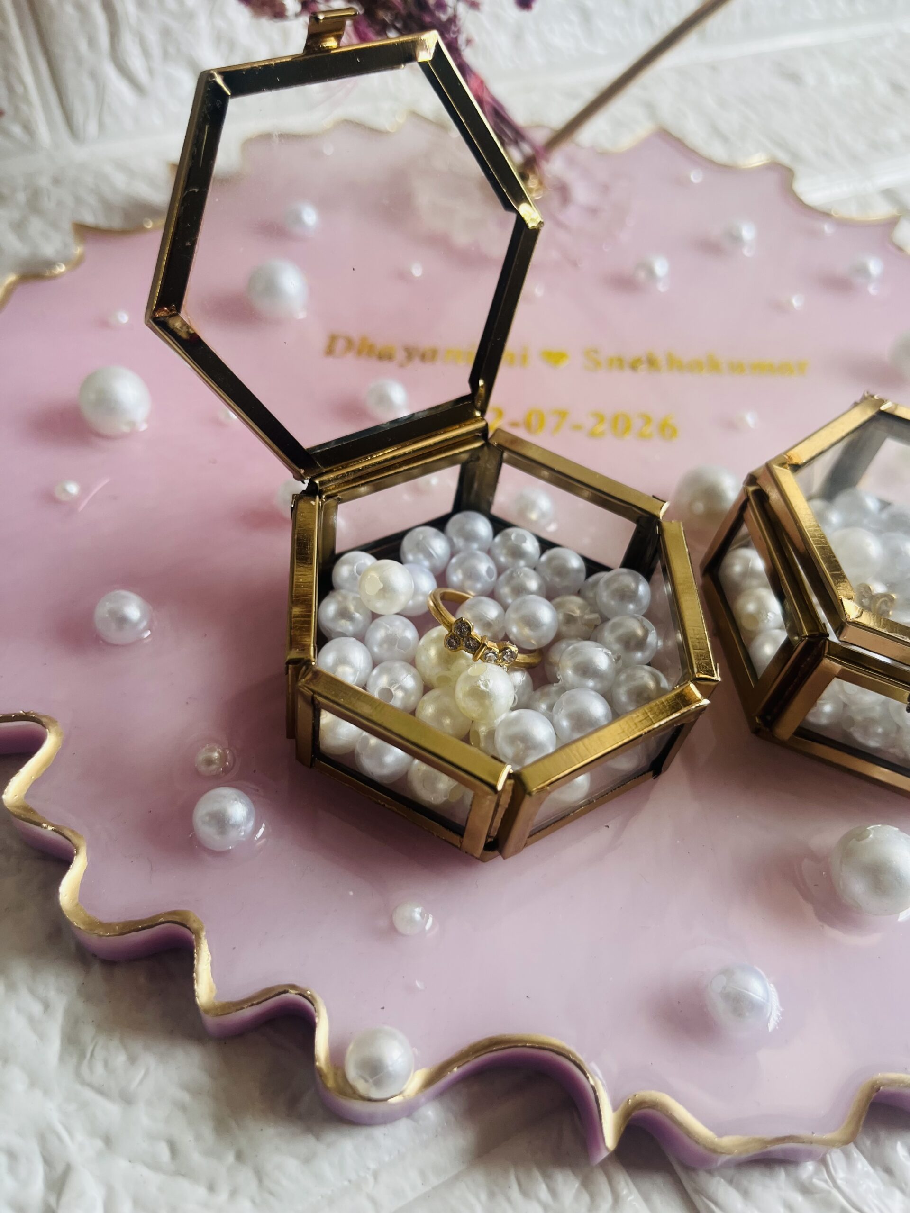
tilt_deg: -52.5
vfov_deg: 67.3
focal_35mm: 26
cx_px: 455
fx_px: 911
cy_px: 606
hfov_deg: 53.1
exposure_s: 1/100
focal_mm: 5.1
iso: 64
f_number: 1.6
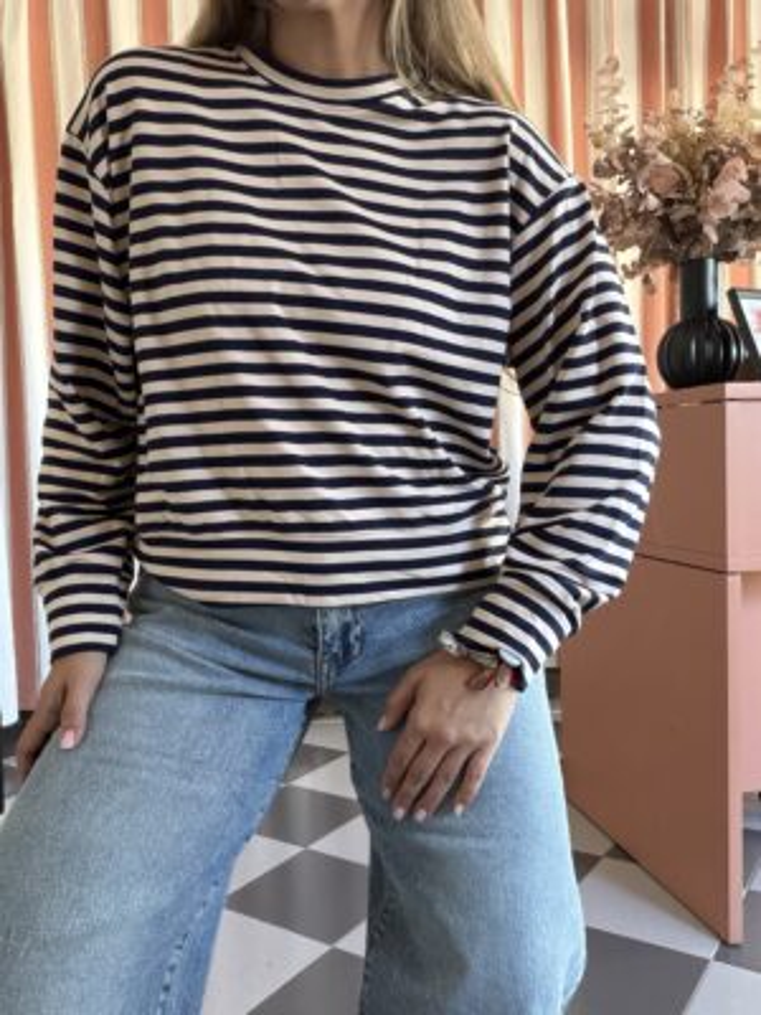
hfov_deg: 46.8
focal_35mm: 30
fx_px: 879
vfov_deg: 60.0
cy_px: 508
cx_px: 380
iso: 320
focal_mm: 2.71
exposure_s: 1/55
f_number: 1.9
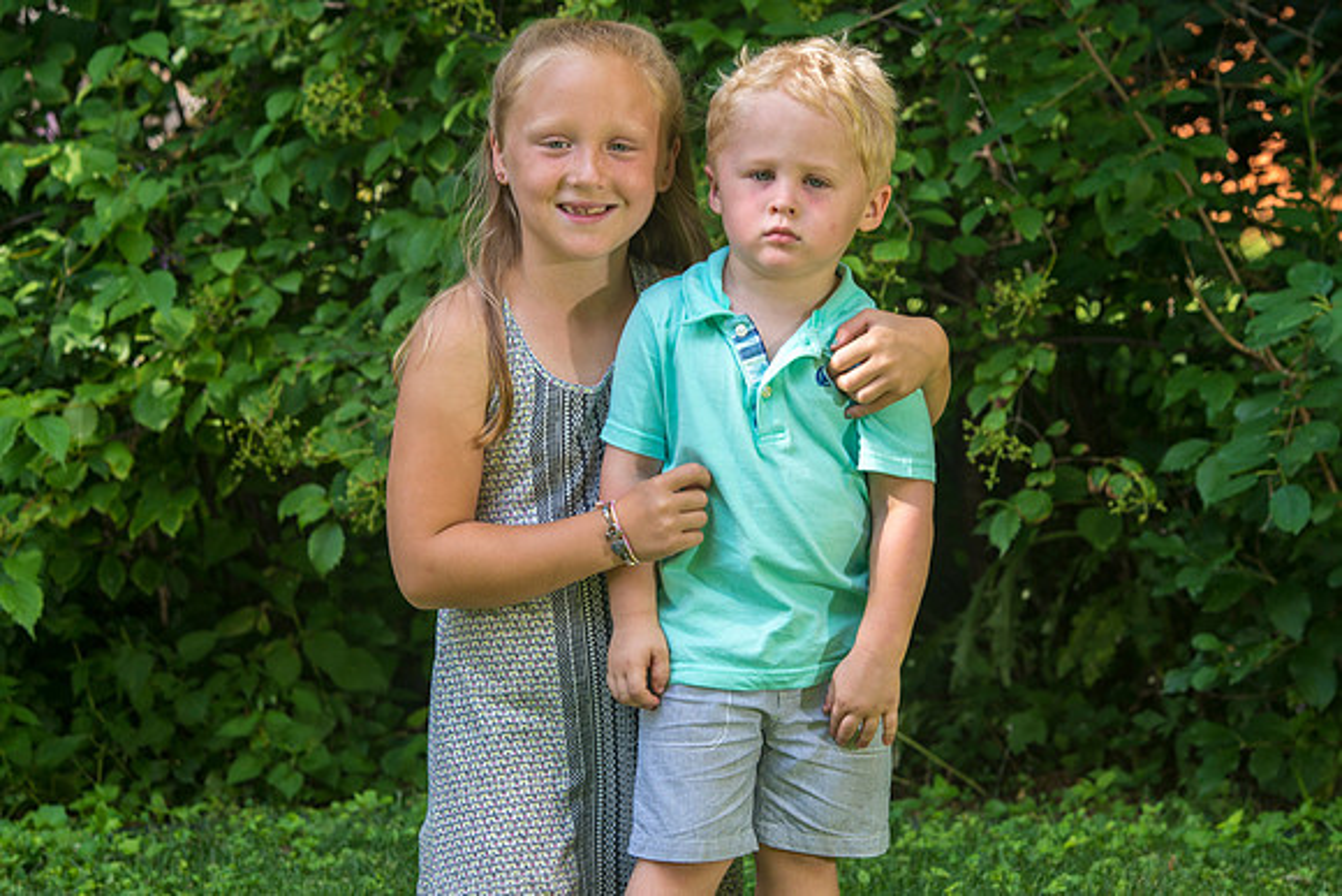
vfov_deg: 10.2
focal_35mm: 135
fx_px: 5031
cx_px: 638
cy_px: 454
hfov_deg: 15.2
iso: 100
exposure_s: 1/160
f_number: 6.3
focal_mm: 105
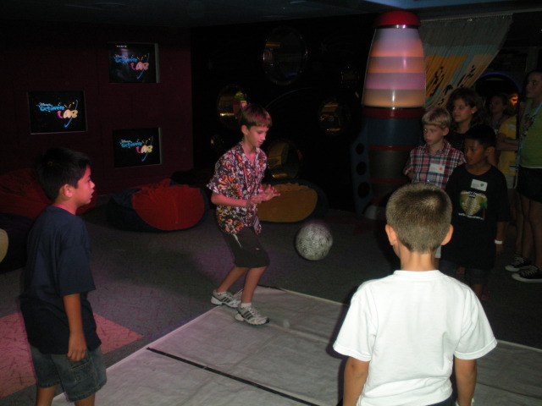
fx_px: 564
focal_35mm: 36
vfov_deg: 39.7
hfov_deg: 51.4
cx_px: 271
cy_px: 203
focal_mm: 6.3
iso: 218
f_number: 3.5
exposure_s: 1/60
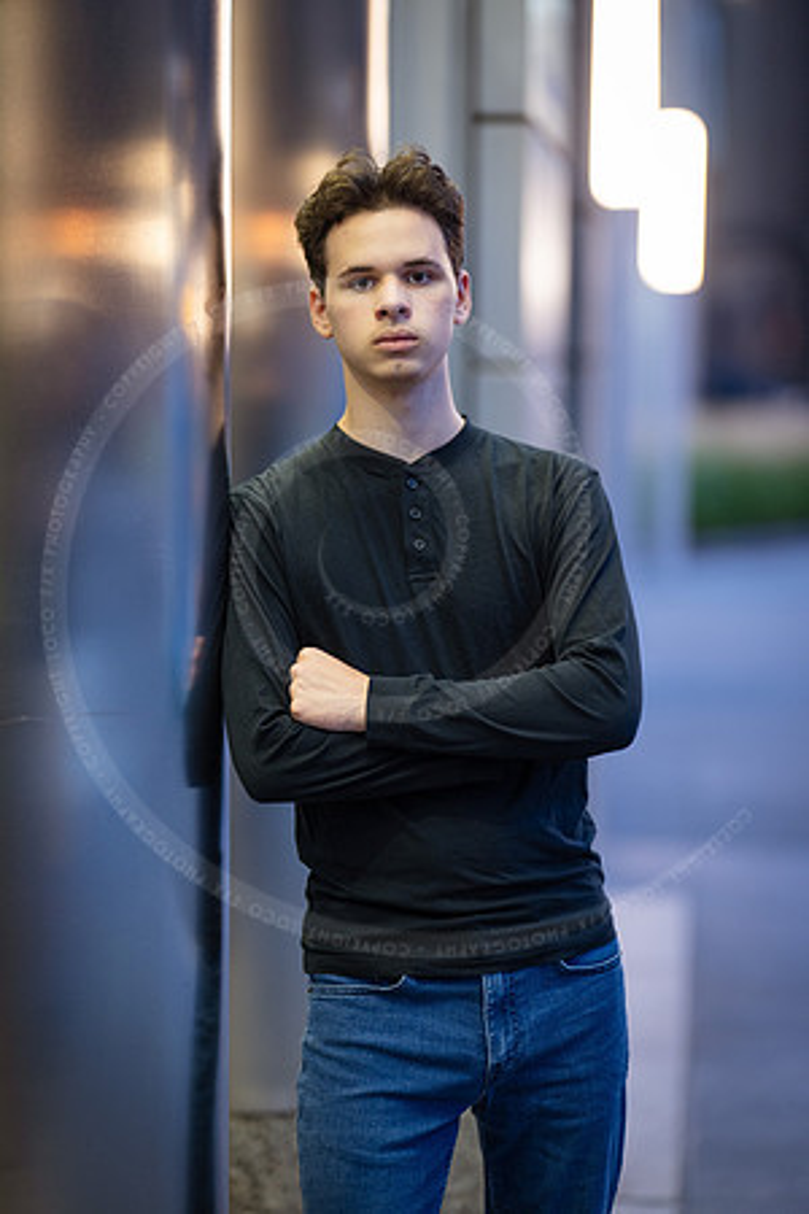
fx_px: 2865
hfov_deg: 16.1
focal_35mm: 85
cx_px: 404
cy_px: 607
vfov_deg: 23.9
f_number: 1.2
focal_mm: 85
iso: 1000
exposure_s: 1/200
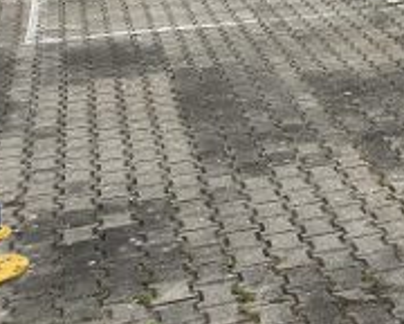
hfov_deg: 15.2
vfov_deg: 13.3
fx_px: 1196
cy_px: -317
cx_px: 828
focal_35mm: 100
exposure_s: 1/2156
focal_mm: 5.56
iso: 101
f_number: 1.8
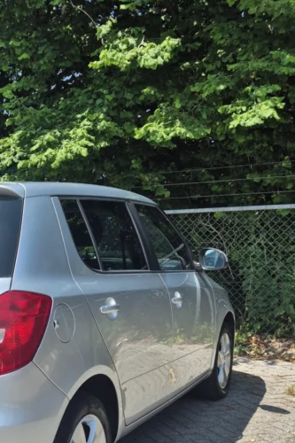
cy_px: 299
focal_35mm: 49
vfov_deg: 39.8
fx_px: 603
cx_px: -24
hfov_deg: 25.6
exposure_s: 1/1624
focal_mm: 5.4
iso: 25
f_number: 1.8
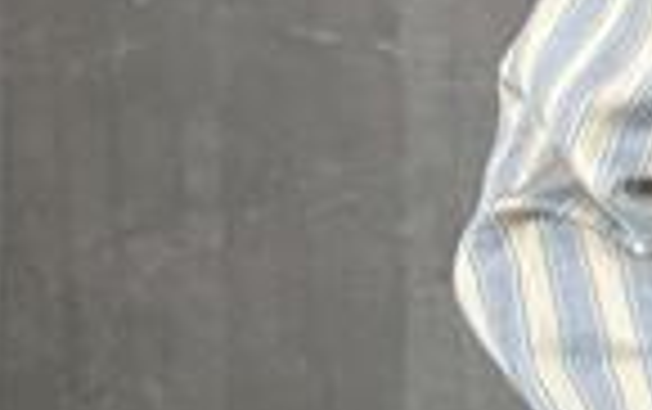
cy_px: -104
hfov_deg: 10.9
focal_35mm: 165
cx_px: 1531
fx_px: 2935
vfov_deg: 7.9
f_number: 1.78
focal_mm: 6.76
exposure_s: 1/121
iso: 125
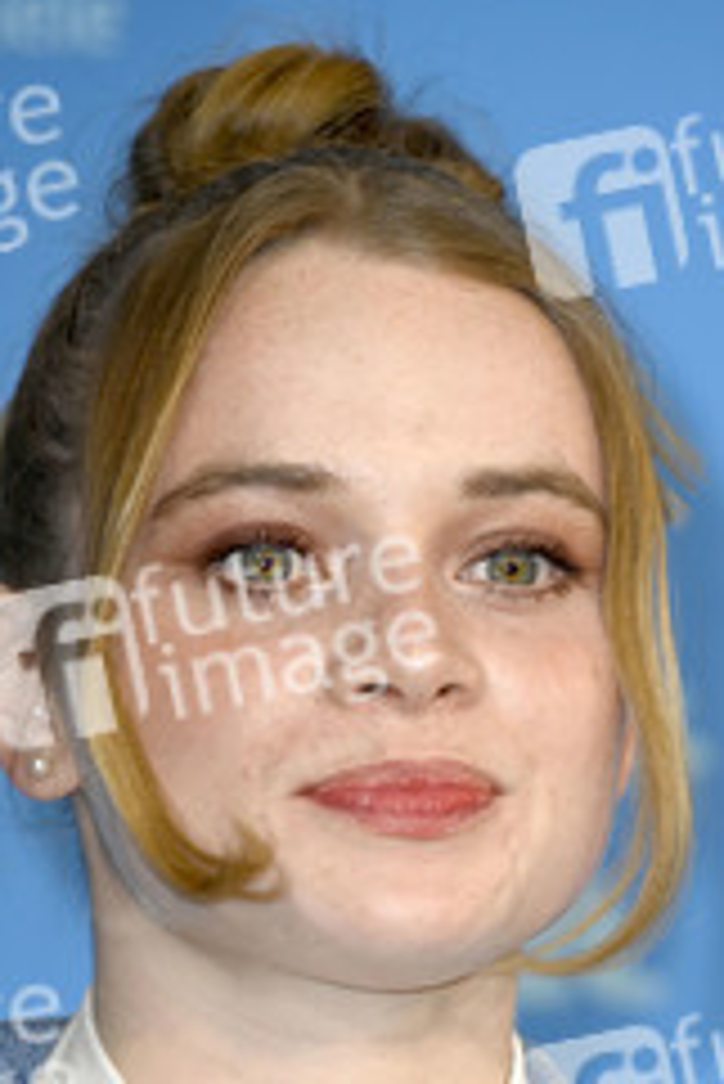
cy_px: 868
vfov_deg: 4.1
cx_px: 337
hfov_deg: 2.8
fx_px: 14970
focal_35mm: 497
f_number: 5.6
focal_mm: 300
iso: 800
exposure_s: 1/200
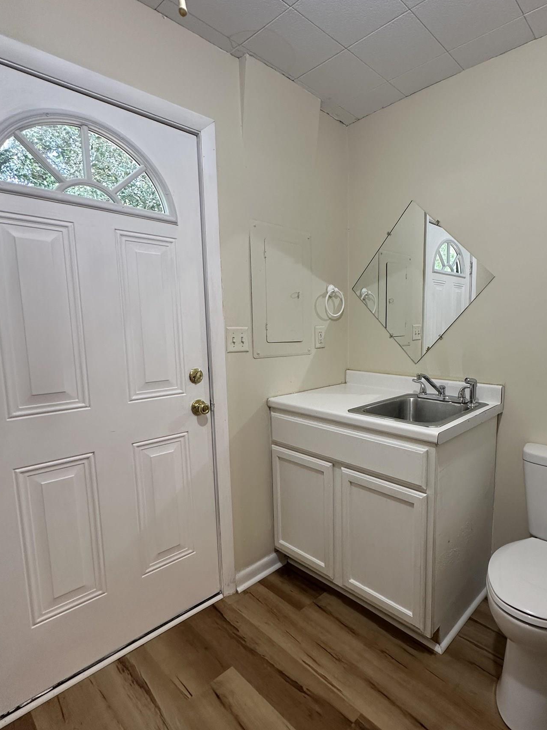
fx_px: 400
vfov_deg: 84.7
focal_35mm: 19
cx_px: 339
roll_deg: -0.8
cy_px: 375
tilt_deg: -7.4
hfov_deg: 67.7
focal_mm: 2.22
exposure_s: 1/60
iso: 160
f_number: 2.2
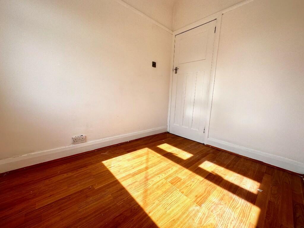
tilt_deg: -9.3
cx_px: 152
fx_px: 123
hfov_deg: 102.1
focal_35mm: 14
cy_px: 114
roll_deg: -2.6
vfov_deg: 85.7
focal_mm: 2.22
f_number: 2.2
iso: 40
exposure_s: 1/487
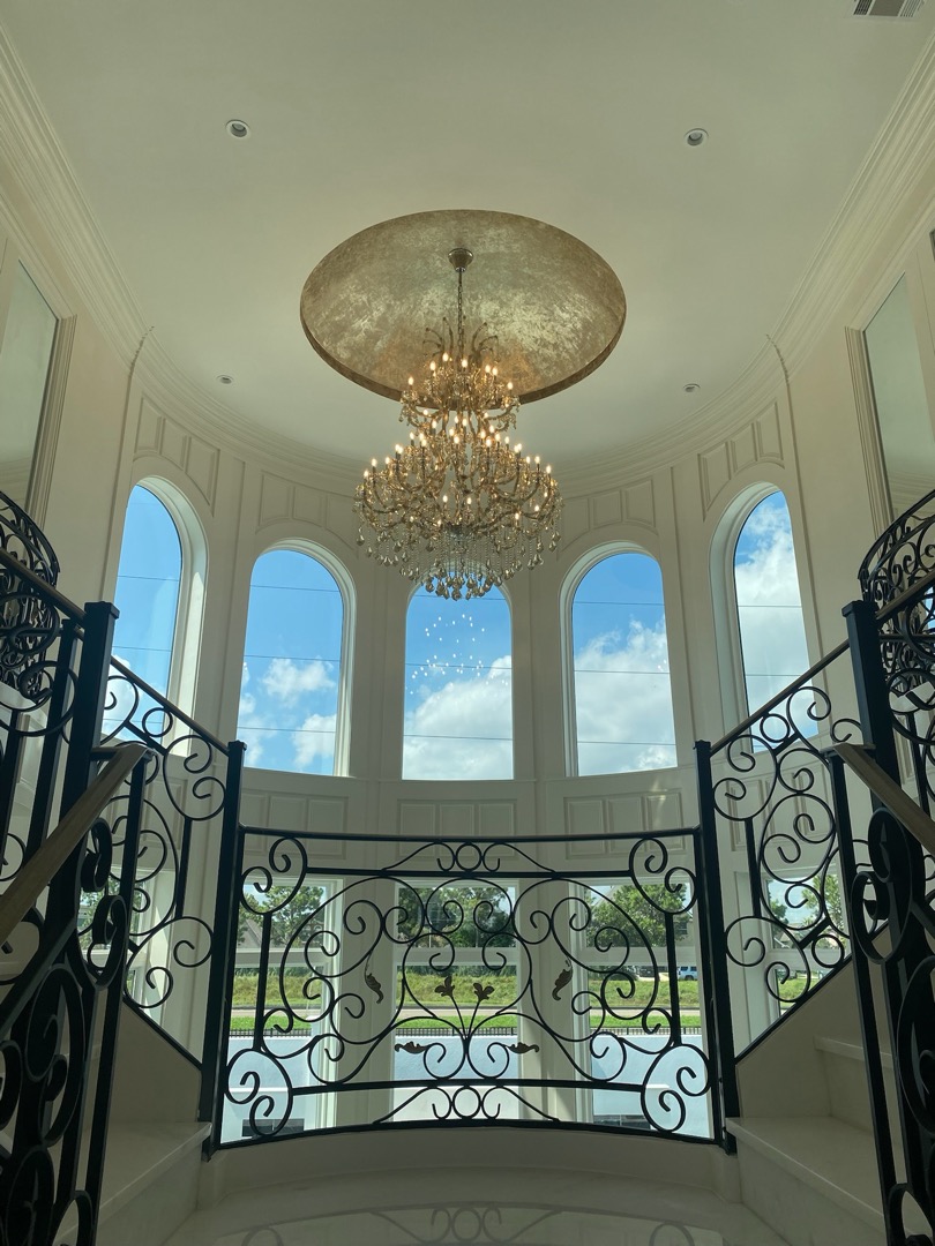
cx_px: 468
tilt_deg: +19.9
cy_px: 623
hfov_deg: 53.1
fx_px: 936
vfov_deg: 67.3
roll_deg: -1.4
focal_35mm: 26
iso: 32
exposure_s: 1/1182
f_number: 1.8
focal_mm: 4.25
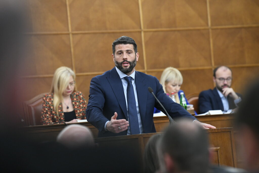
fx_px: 1439
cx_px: 130
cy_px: 86
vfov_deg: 6.9
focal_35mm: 200
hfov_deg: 10.3
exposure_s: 1/400
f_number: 4
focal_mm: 200
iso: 4000
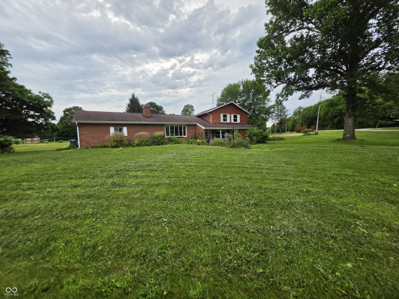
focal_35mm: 13
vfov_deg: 89.9
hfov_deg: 106.2
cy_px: 150
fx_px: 150
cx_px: 200
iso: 32
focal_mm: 2.2
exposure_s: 1/912
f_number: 1.9
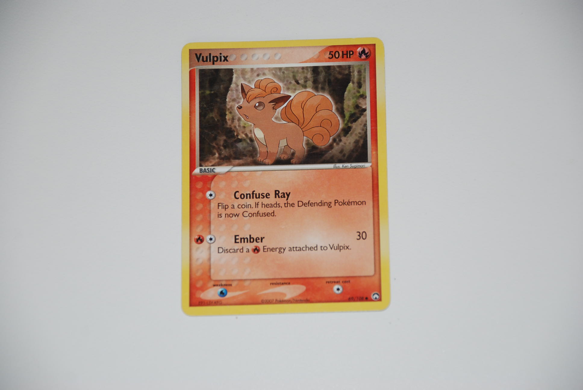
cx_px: 292
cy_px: 195
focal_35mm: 158
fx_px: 2554
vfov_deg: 8.7
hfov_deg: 13.0
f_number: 5.6
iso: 200
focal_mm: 105
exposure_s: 1/60
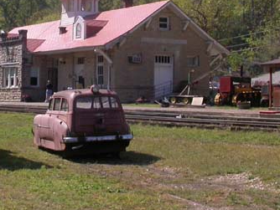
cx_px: 53
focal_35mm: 91
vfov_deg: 16.2
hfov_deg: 21.2
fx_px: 737
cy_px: 68
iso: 100
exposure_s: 1/268
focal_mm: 7.85
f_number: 7.5
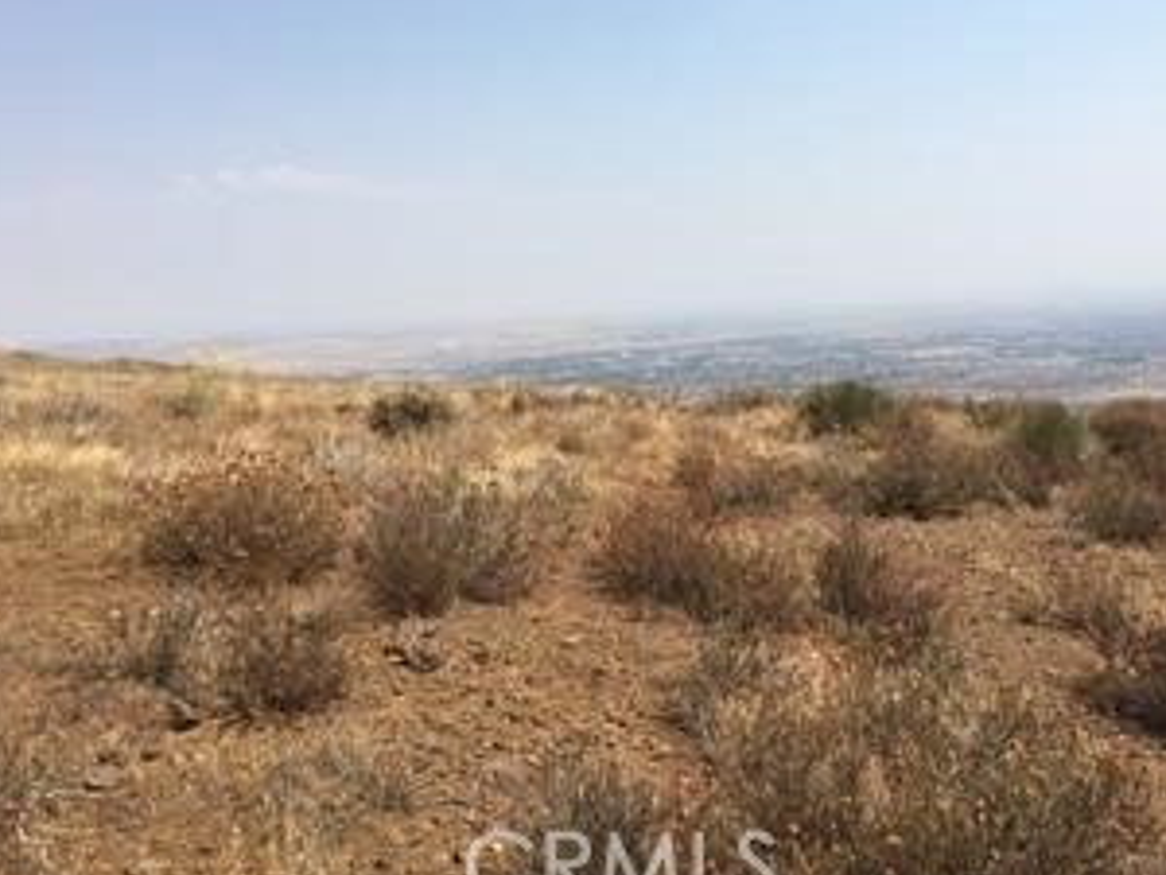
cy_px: 424
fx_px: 1112
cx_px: 632
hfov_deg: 55.3
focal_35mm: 33
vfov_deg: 42.9
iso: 25
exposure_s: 1/1923
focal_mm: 4.15
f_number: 2.2
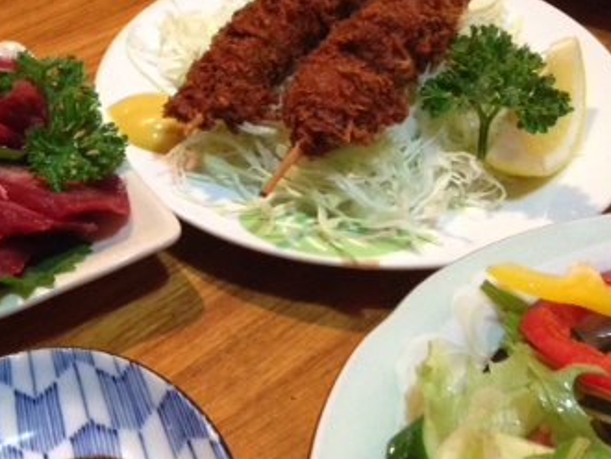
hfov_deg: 28.7
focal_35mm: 64
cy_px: 178
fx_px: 1130
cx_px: 24
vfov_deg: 22.9
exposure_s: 1/20
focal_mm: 4.12
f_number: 2.4
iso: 400
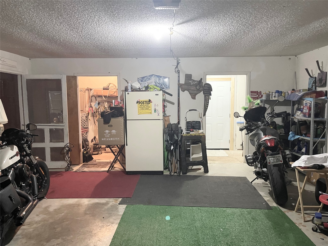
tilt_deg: -6.2
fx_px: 237
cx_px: 164
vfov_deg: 54.9
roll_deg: +0.4
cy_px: 123
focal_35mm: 25
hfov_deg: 69.4
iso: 500
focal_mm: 5.1
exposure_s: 1/40
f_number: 1.6
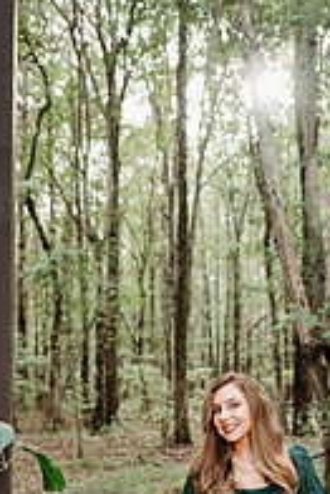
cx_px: 239
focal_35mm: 55
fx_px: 755
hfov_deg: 24.4
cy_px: 360
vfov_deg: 35.5
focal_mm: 24
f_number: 2.2
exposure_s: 1/250
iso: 640
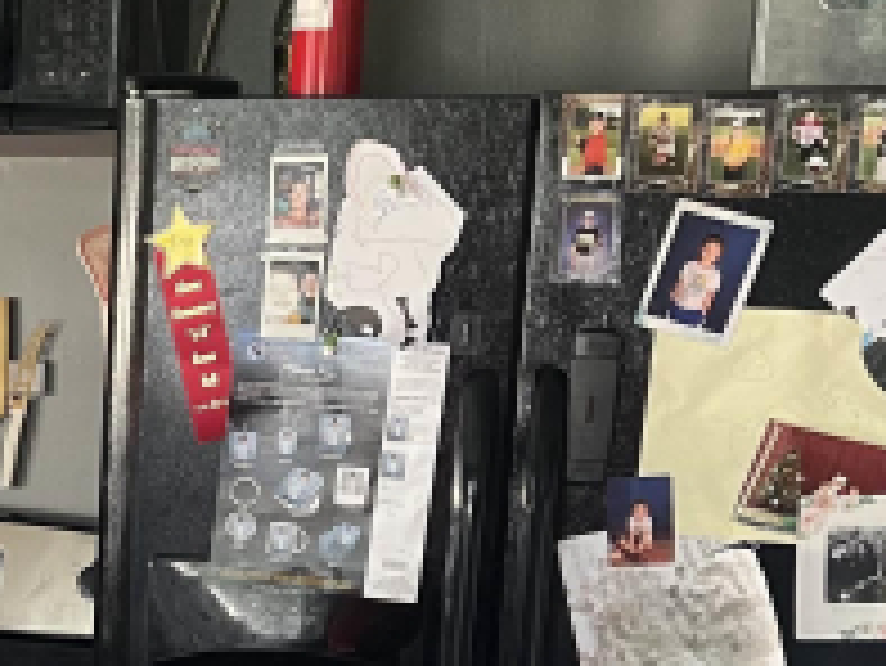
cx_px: -218
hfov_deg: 20.6
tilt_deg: -12.0
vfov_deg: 16.5
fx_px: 2254
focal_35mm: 88
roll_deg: -0.3
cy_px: 616
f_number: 1.5
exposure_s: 1/60
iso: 250
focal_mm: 5.7
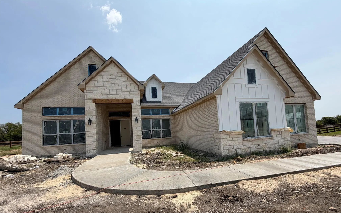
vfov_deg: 74.2
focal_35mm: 15
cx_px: 170
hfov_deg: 101.5
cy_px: 125
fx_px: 139
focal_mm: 2.22
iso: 20
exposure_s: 1/1285
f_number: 2.2
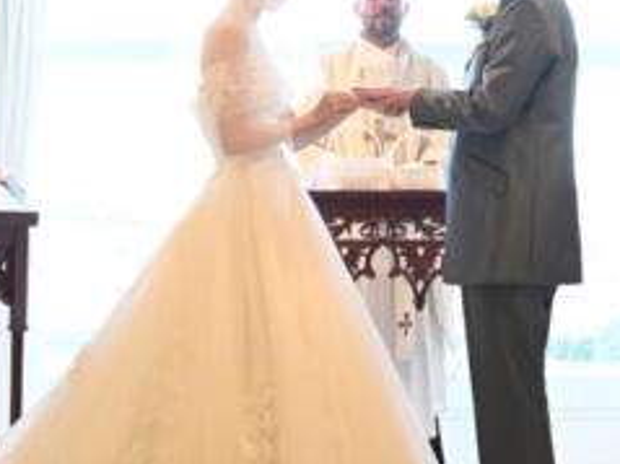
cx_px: 441
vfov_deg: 11.4
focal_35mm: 130
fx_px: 2327
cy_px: 122
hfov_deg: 15.1
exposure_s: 1/200
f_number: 5.6
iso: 2500
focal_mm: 43
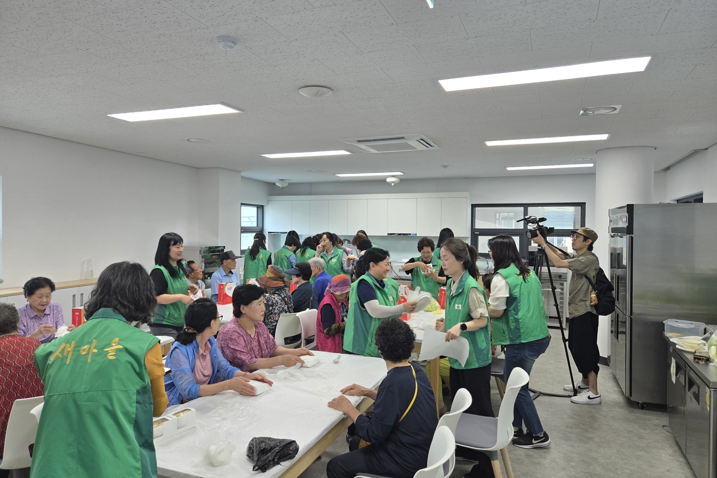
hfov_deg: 73.7
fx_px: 478
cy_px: 236
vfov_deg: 53.1
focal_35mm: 24
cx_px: 358
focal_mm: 5.4
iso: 64
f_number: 1.8
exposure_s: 1/120
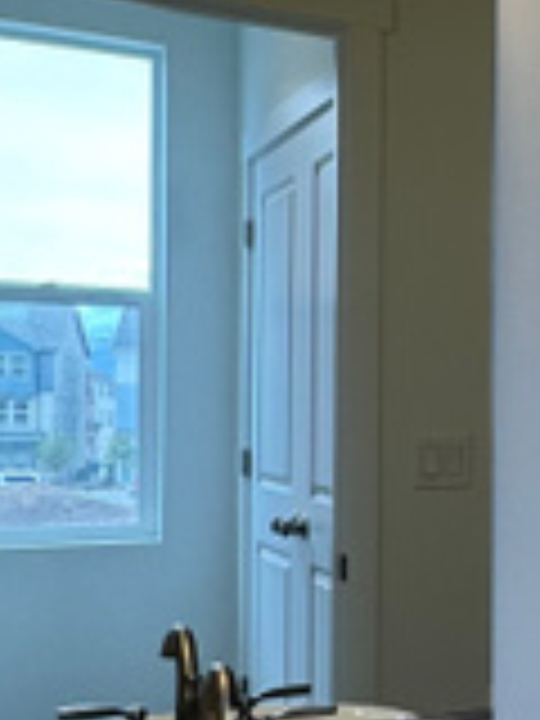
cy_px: 428
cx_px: 1098
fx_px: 1394
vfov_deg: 28.9
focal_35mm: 67
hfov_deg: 16.4
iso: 50
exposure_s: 1/120
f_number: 2.2
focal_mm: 2.22
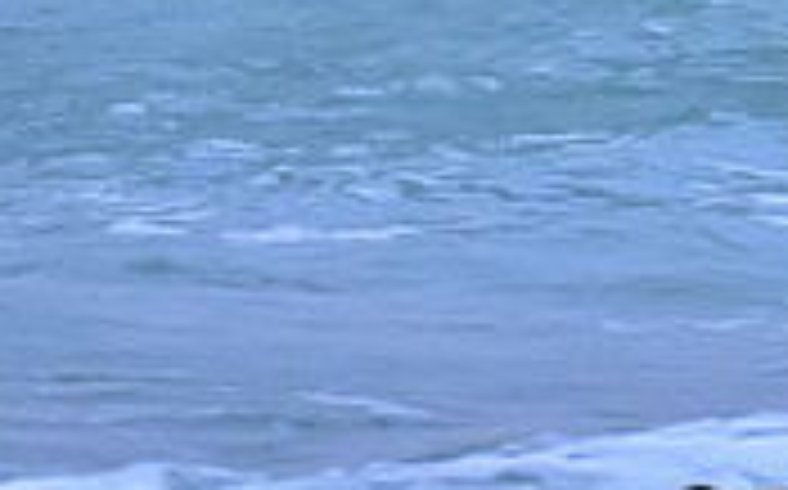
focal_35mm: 3427
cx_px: 1174
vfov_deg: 0.4
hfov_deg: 0.6
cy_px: -263
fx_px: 73526
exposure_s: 1/500
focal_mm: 900
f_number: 11
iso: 18000
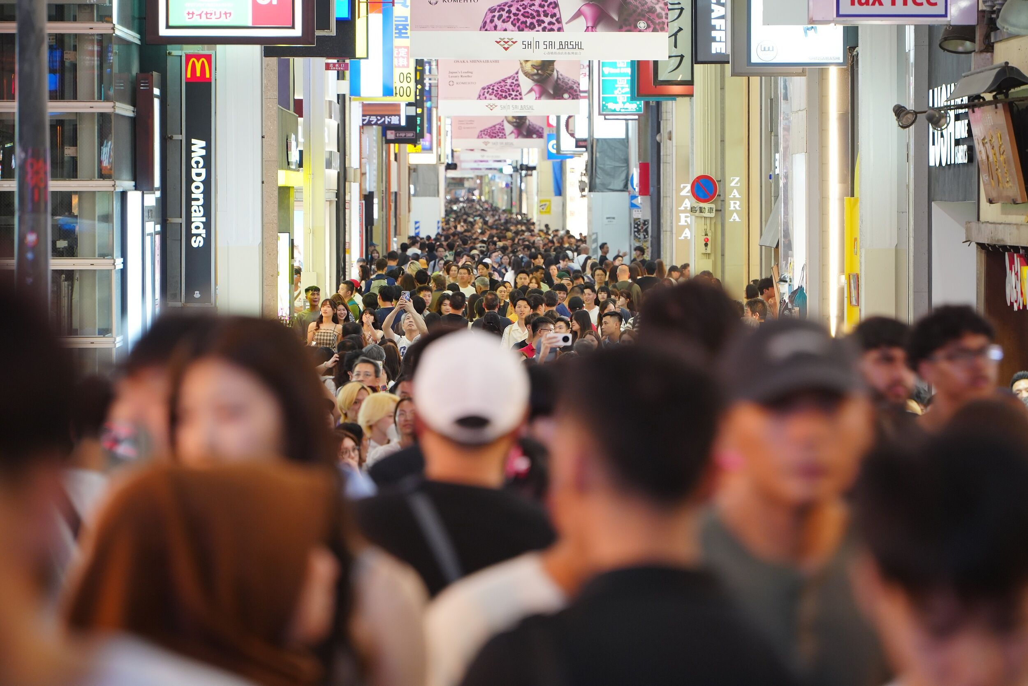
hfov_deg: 10.3
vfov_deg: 6.9
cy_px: 343
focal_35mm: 200
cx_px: 514
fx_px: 5711
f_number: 5.6
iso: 1000
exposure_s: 1/30
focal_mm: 200
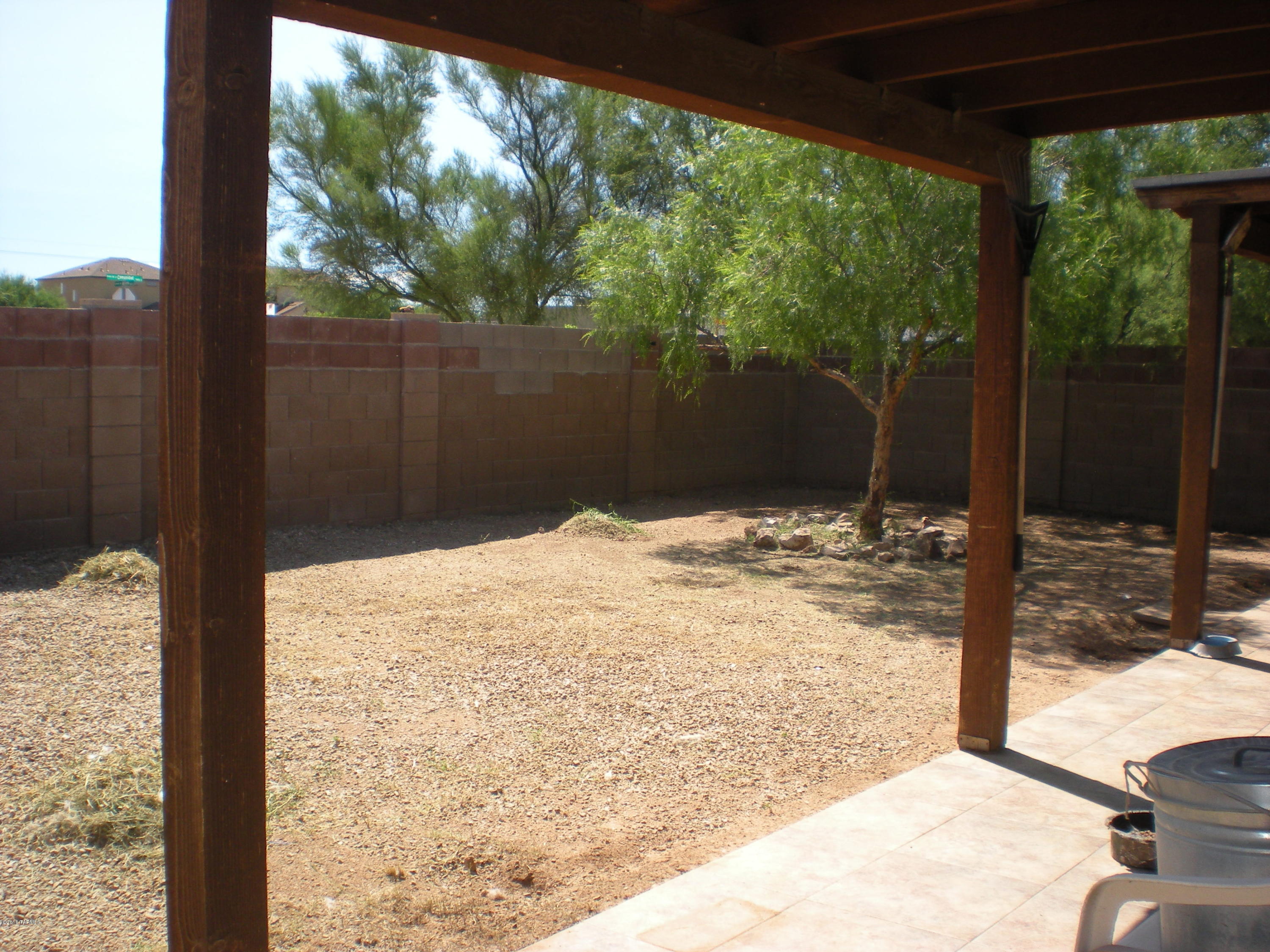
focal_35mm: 38
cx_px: 635
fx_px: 1394
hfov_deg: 49.0
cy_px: 476
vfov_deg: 37.7
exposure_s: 1/384
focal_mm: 6.3
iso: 89
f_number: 4.6
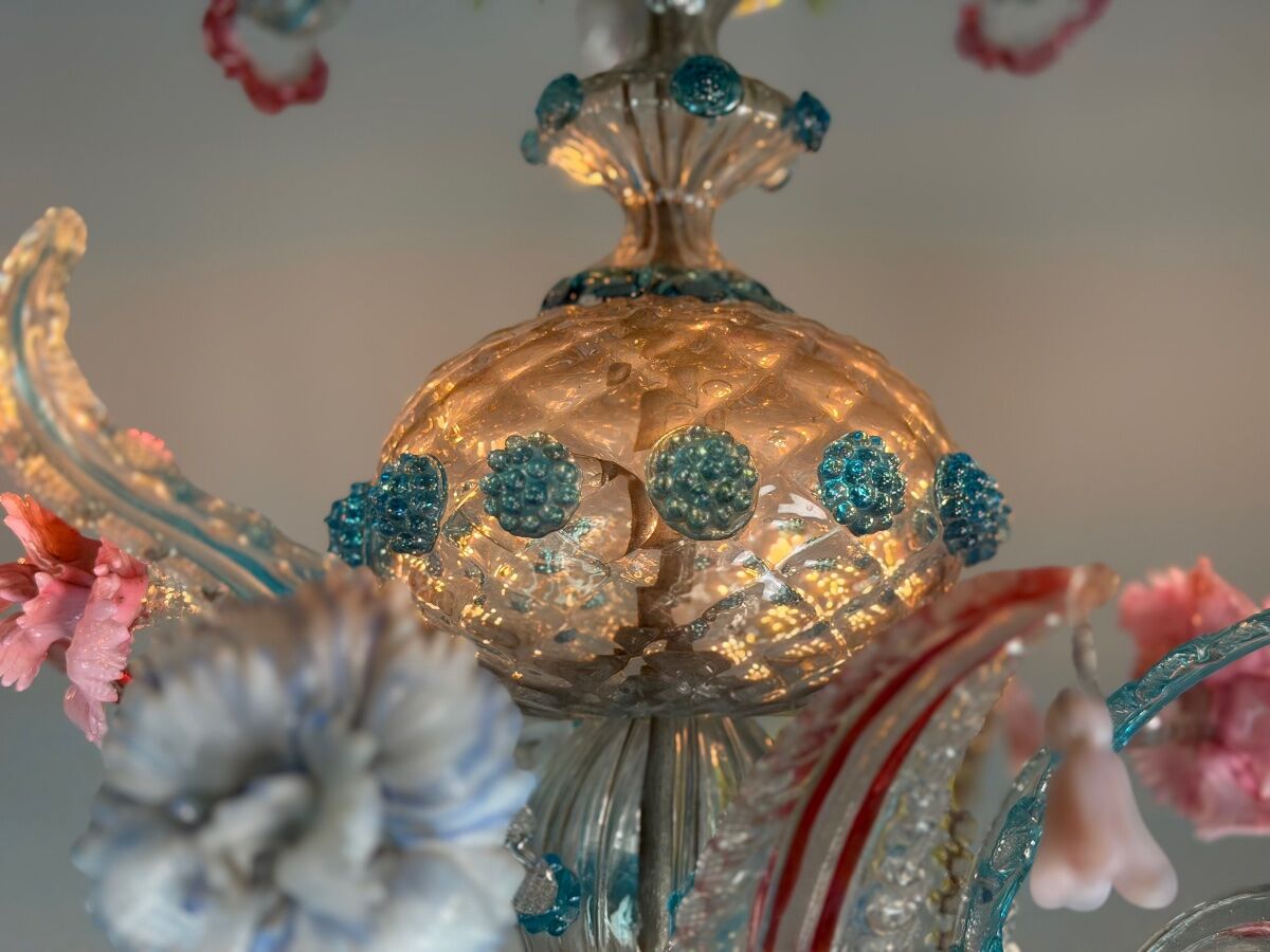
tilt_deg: +8.3
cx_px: 635
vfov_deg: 30.3
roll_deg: -0.7
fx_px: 1761
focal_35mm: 48
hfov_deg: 39.7
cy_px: 476
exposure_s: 1/100
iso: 160
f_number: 1.78
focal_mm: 6.76
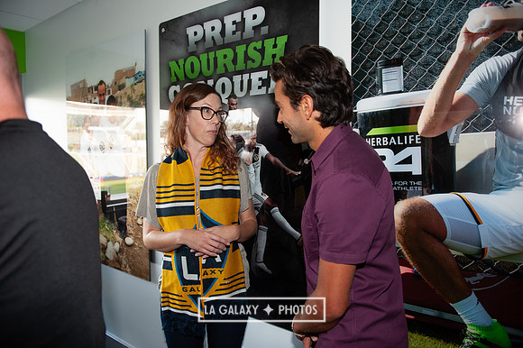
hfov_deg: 73.8
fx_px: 348
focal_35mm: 24
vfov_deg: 53.1
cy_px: 174
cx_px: 262
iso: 250
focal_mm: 24
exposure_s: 1/60
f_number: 3.5
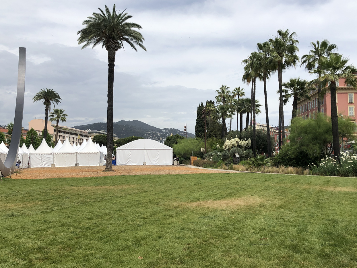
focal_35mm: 36
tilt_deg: +2.8
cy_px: 147
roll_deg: -0.5
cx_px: 191
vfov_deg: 39.6
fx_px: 371
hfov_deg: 51.3
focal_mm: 3.99
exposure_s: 1/3205
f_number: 1.8
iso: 20
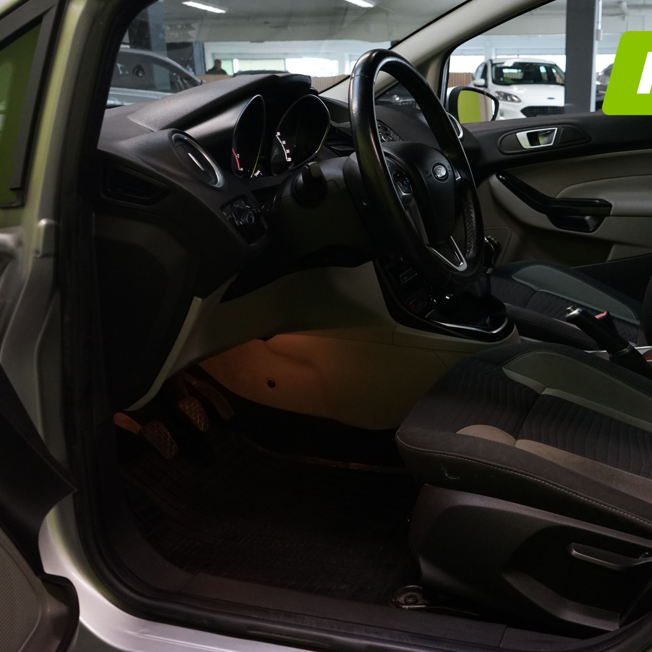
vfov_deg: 44.9
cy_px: 326
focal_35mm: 37
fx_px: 788
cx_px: 480
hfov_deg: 43.6
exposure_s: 1/30
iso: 2500
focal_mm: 29
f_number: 7.1
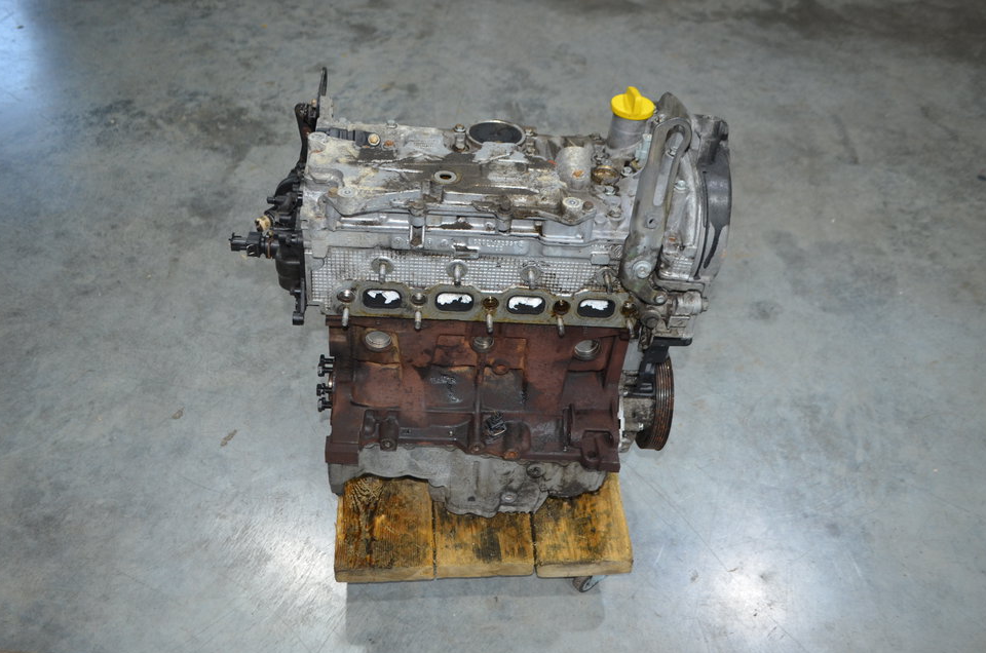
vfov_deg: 41.0
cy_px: 323
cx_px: 464
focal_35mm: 32
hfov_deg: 58.8
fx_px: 875
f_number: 3.8
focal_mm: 20
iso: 640
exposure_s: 1/60
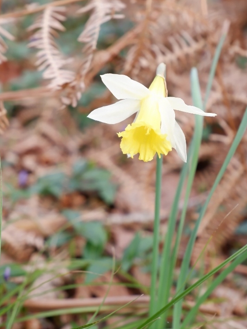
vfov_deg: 27.0
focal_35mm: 72
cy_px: 153
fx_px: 685
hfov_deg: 20.4
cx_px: 124
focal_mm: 44.5
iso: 400
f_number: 5.6
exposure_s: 1/250
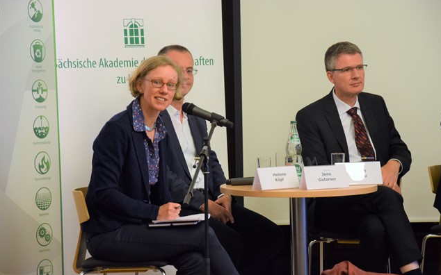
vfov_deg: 9.4
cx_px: 221
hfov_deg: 15.0
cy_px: 136
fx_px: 1670
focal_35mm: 139
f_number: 5.6
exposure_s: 1/60
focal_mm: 90
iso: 1600
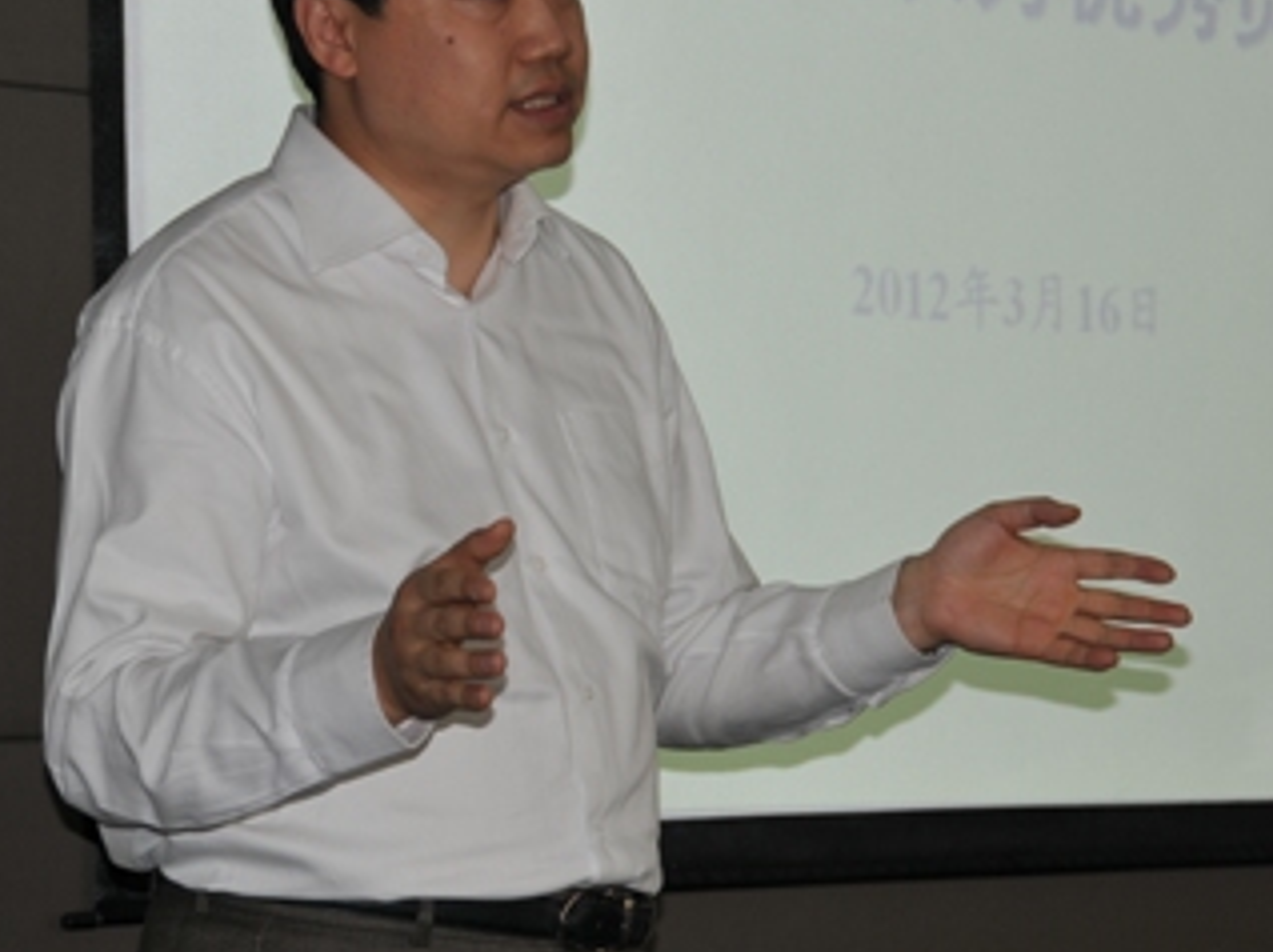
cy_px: 360
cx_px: 681
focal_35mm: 126
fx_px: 4630
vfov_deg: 11.7
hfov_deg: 15.7
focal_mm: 62
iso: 250
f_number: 4.8
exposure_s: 1/125
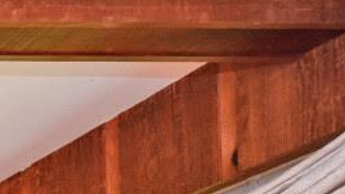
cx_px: -557
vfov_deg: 11.5
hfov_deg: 13.6
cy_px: 500
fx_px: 750
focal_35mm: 82
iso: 900
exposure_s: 1/60
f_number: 4
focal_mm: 14
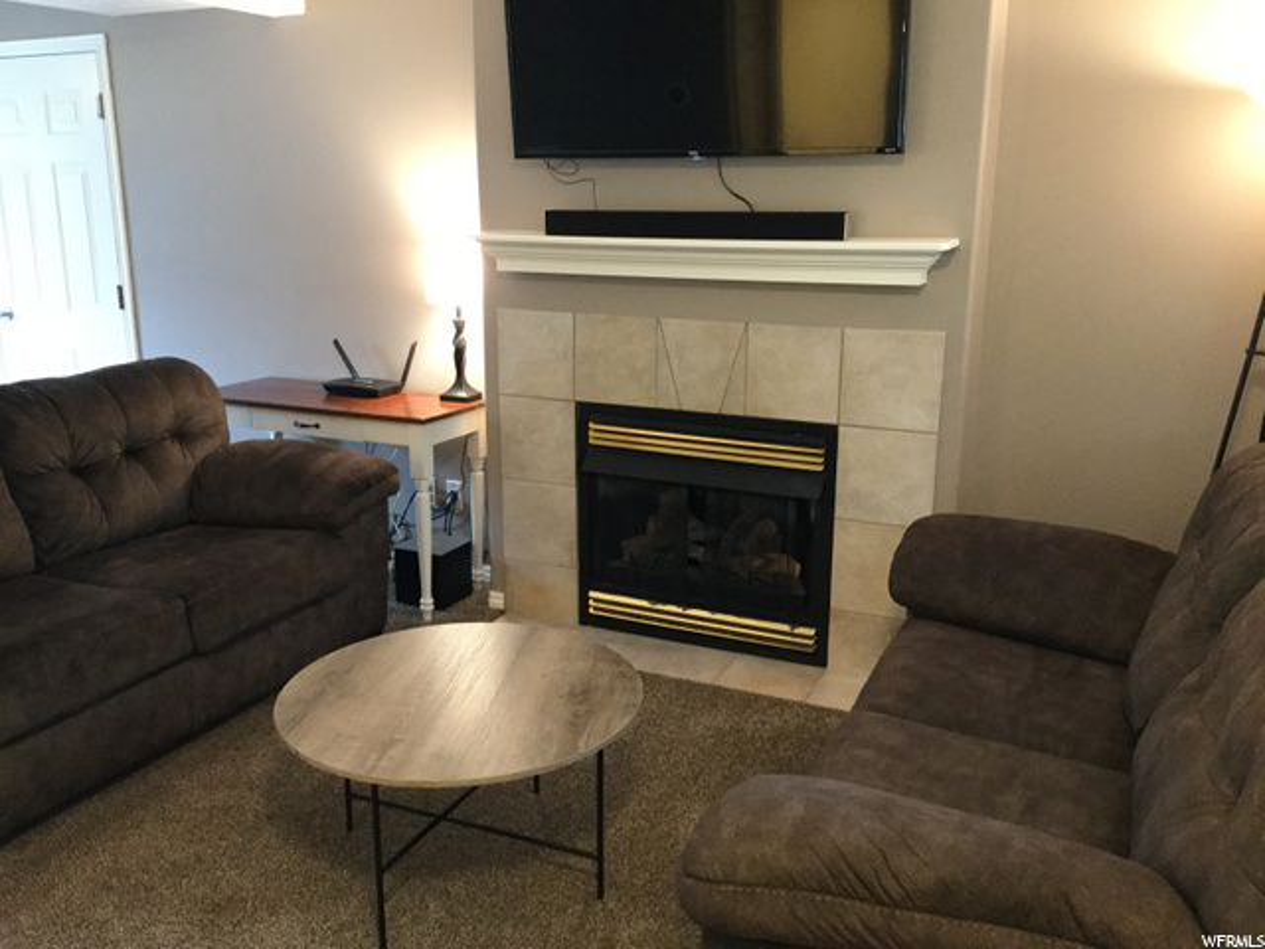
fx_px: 1133
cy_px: 474
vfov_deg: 45.4
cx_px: 632
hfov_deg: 58.4
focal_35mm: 31
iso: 200
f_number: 2.4
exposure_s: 1/20
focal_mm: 3.3
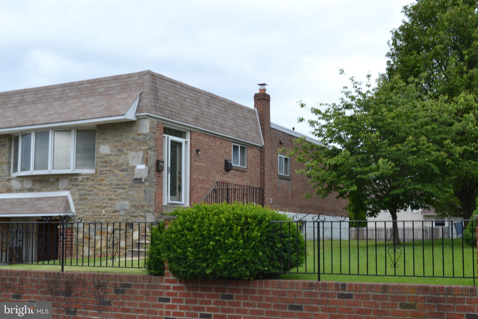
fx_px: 637
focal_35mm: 48
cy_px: 160
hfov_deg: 41.1
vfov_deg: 28.1
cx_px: 239
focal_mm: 32
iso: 100
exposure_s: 1/30
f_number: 18
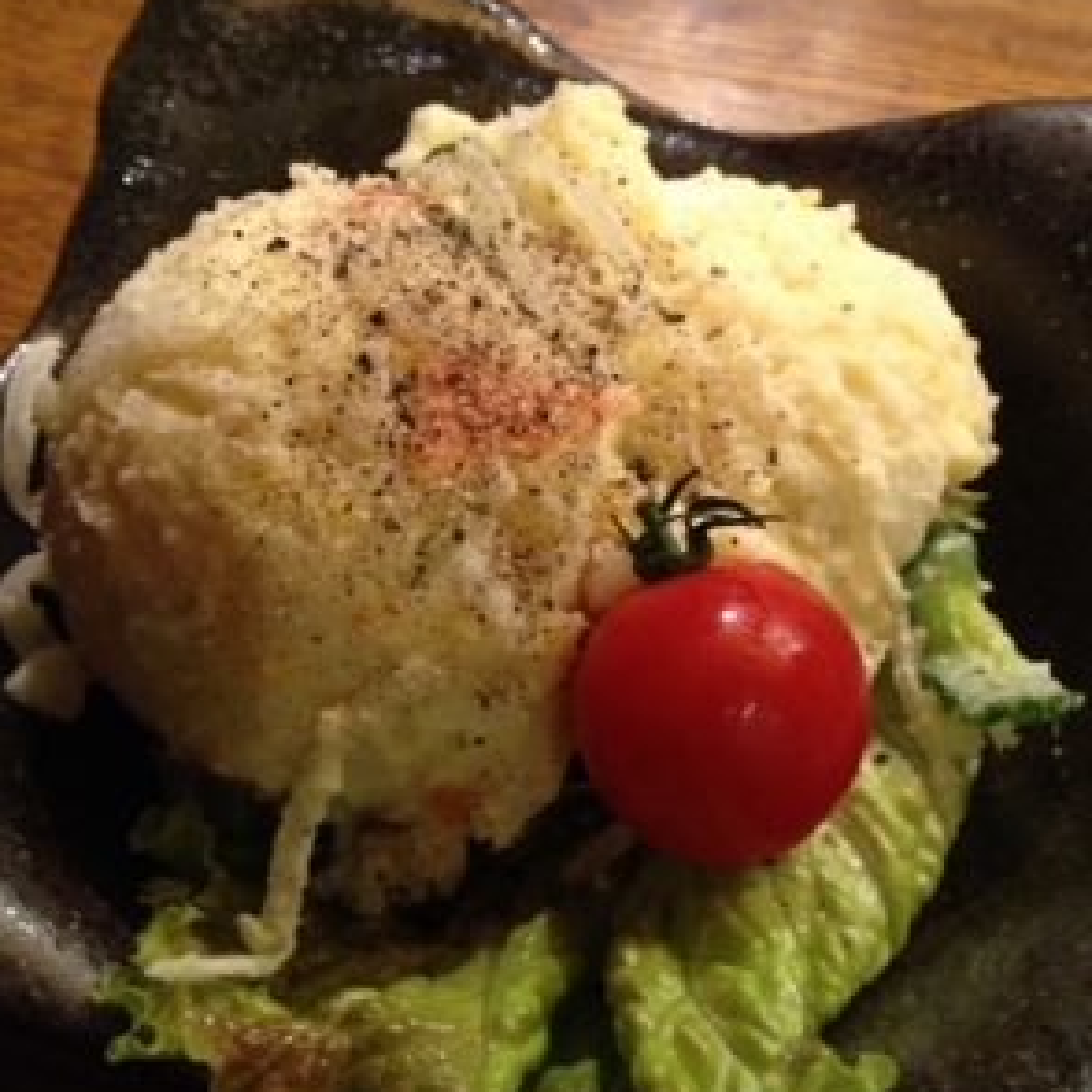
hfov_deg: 40.0
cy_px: 463
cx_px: 552
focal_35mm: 42
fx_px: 1499
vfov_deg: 39.9
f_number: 2.4
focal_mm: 4.28
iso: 400
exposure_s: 1/15
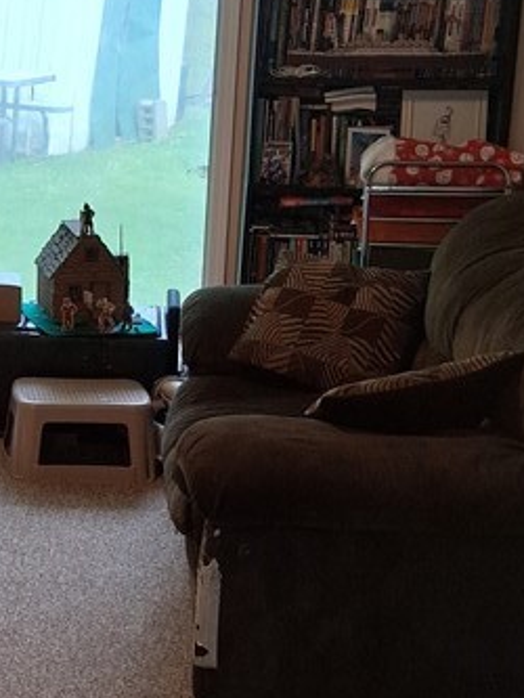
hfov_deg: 17.2
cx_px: -187
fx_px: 1614
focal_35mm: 80
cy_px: 304
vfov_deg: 24.4
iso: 160
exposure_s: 1/120
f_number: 1.8
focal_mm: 3.98
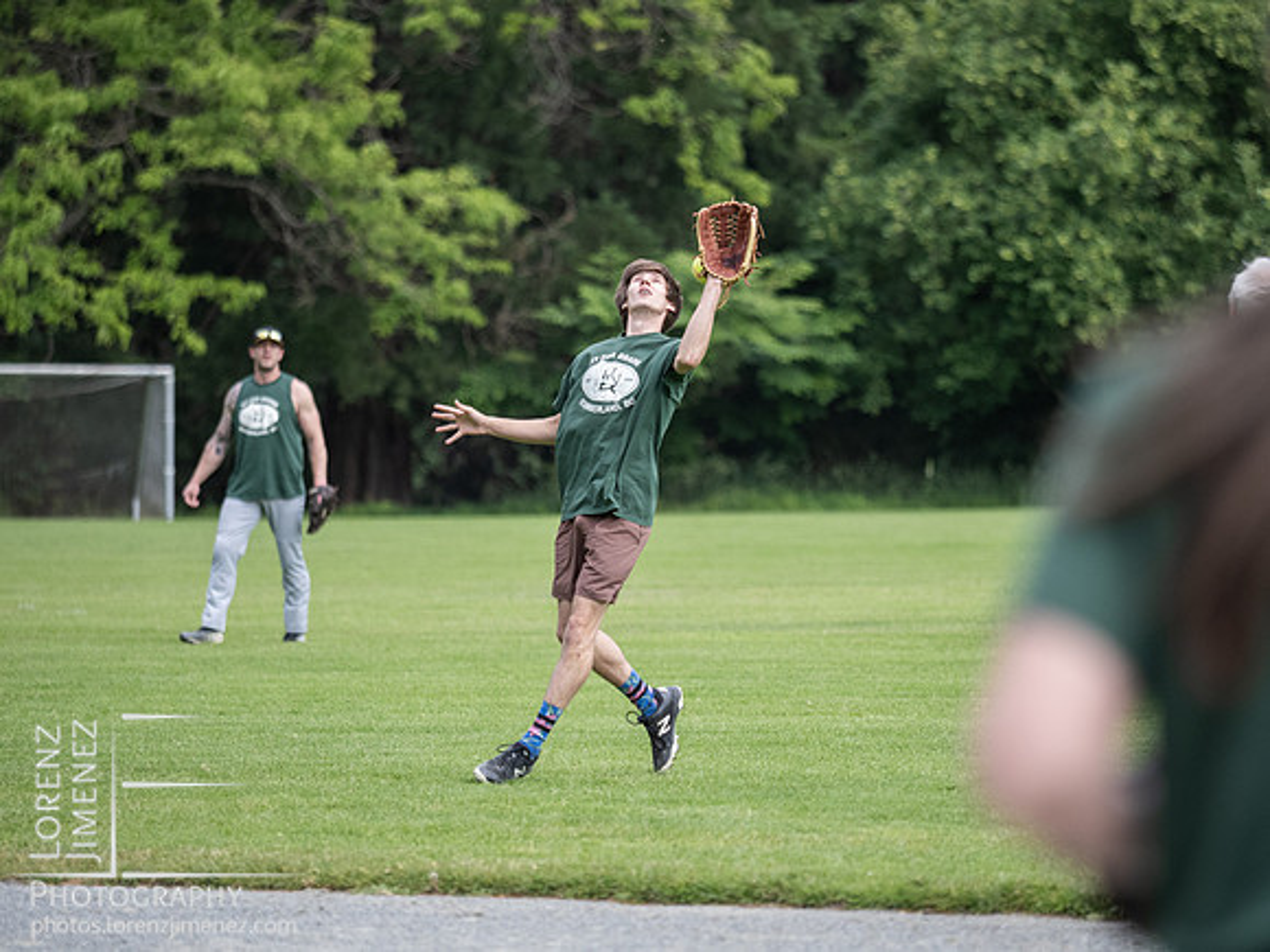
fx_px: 11006
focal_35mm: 300
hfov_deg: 6.6
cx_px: 635
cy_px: 476
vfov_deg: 5.0
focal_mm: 150
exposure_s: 1/1600
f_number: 2.8
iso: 640
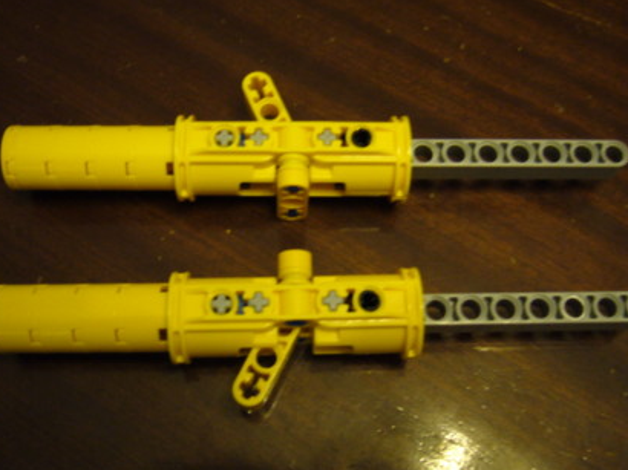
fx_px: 743
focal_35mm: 41
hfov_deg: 45.8
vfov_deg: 35.1
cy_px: 236
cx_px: 297
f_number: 2.8
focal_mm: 5.8
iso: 200
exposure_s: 1/8
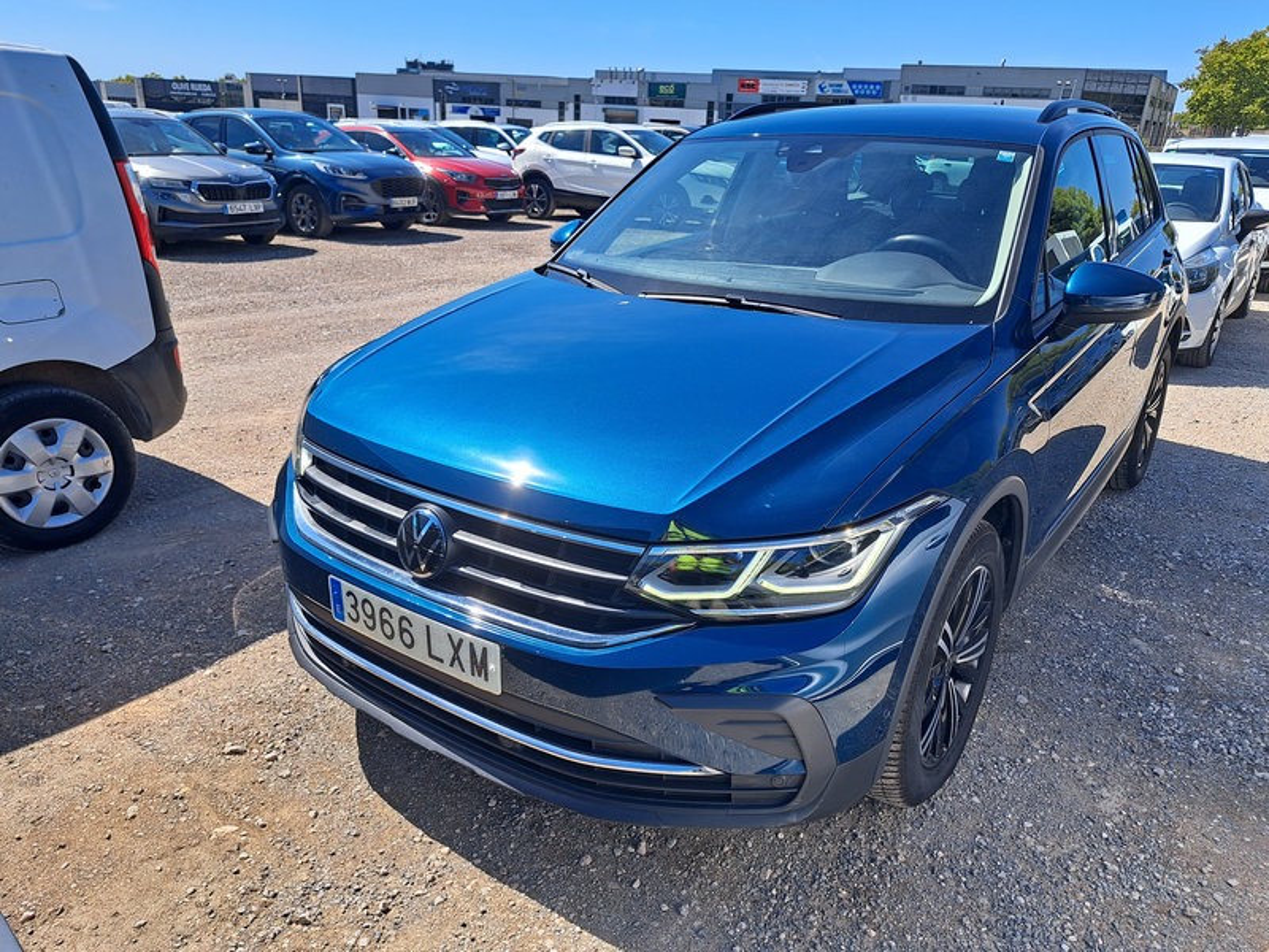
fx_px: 880
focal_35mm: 24
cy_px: 476
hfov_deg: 71.6
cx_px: 634
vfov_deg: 56.8
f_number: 1.8
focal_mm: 5.23
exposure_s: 1/823
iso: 50
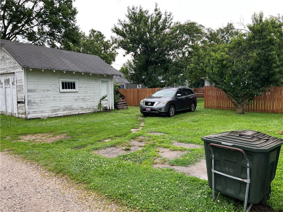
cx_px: 142
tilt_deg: -3.6
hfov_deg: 67.3
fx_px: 213
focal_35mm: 26
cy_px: 106
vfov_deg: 53.1
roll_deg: +0.3
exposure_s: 1/125
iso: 32
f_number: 1.5
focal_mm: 5.7
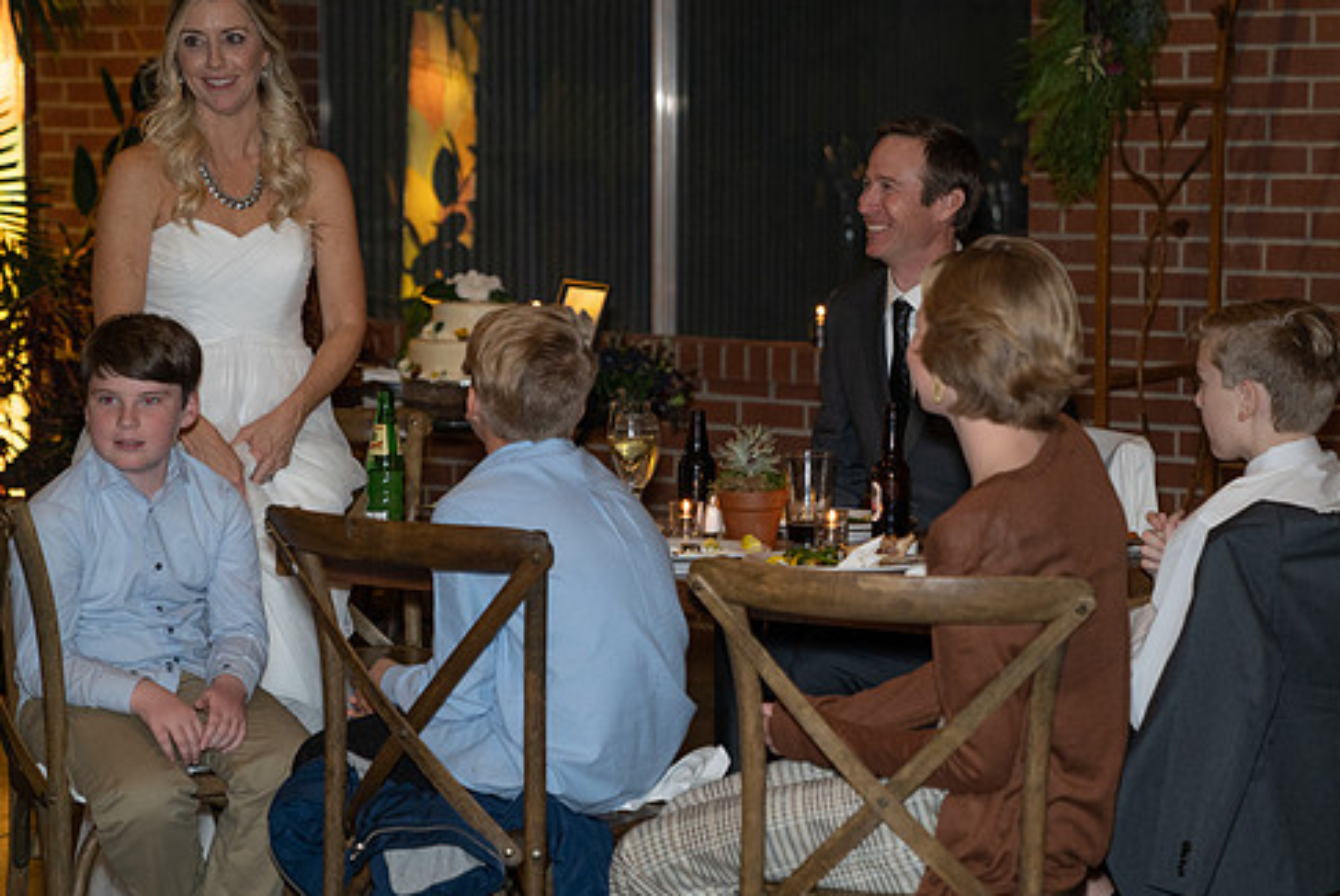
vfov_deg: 16.7
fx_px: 3055
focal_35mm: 82
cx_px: 785
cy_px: 356
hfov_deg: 24.7
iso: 2000
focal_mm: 64
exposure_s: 1/125
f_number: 2.8
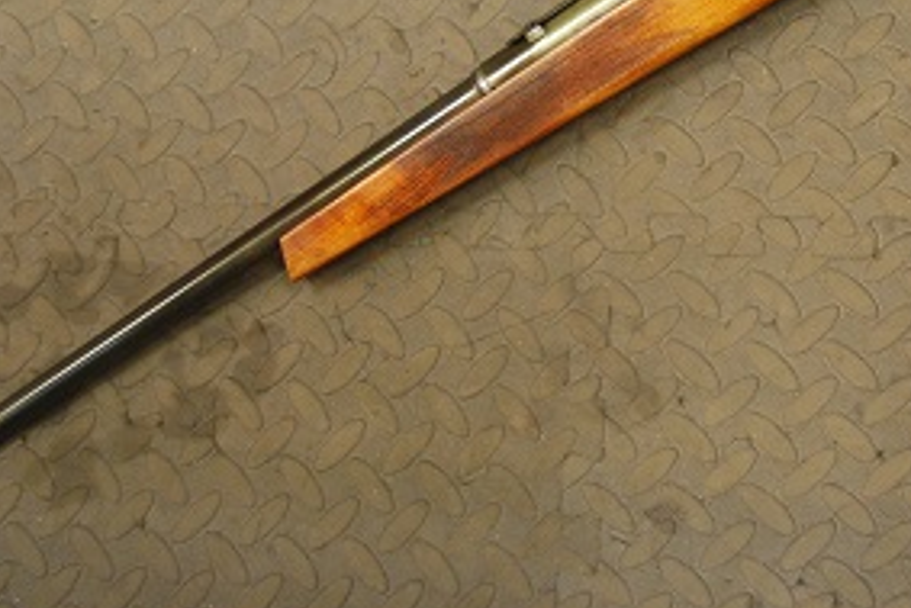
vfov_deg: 19.2
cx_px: 692
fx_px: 1772
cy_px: 66
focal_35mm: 70
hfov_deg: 28.4
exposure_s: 1/30
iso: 900
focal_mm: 22
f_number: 3.8
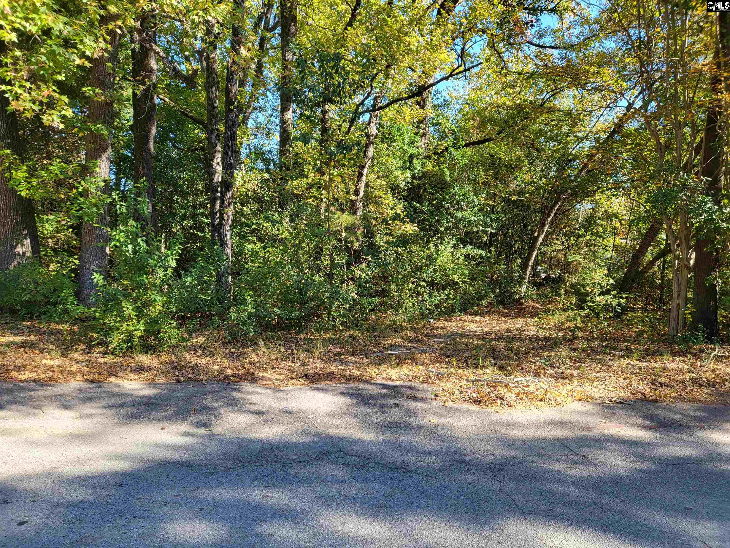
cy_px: 274
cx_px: 365
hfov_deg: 67.3
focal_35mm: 26
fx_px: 548
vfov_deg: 53.1
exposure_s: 1/348
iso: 50
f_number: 1.8
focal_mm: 4.25
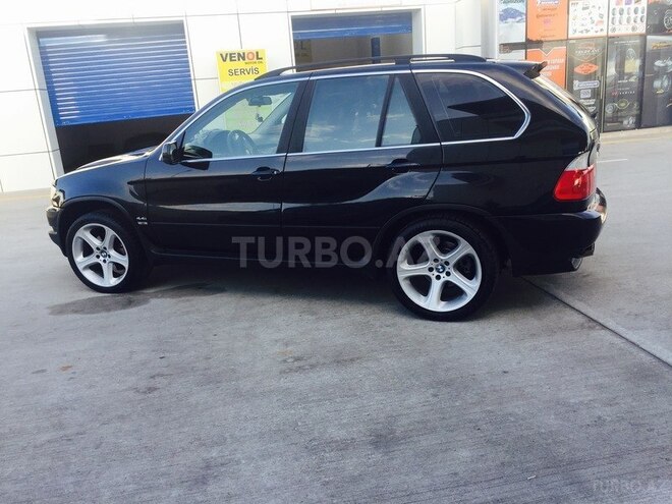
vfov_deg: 48.2
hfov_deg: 61.7
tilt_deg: -14.6
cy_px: 252
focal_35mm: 29
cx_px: 336
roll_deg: +4.0
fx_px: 563
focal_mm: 4.15
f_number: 2.2
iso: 32
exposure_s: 1/276
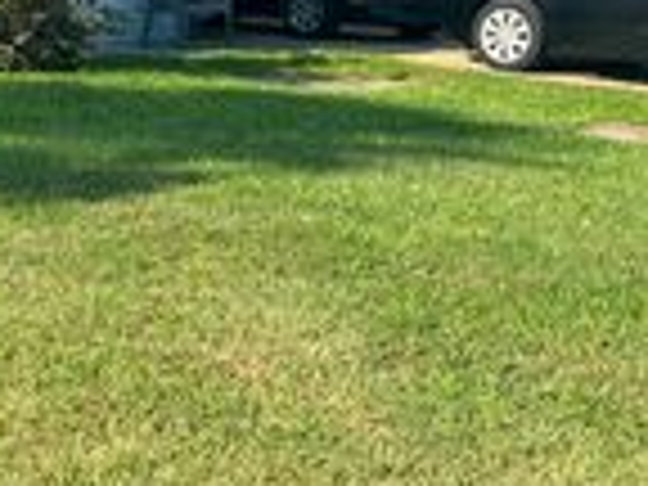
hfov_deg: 18.7
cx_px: -378
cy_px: 52
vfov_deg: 16.2
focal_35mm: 90
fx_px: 1685
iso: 50
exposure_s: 1/1724
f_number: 1.5
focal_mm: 5.7
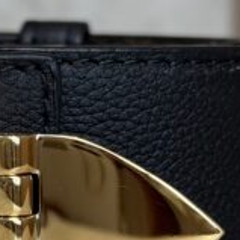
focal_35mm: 214
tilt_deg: -6.5
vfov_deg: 8.1
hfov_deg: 8.1
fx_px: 1679
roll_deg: +0.2
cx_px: -26
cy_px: 228
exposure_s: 1/120
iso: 64
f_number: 1.78
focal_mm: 6.76
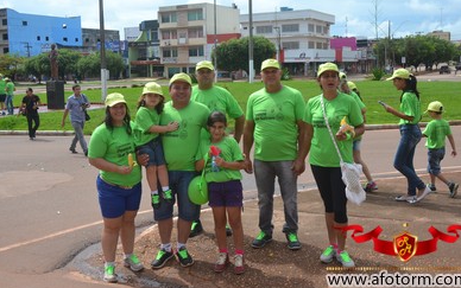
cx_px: 227
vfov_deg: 32.8
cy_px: 122
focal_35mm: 39
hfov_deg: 50.4
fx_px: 490
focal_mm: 22
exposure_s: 1/250
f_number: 8
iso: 100
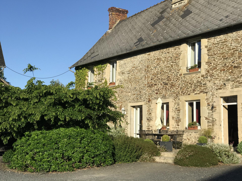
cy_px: 90
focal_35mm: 57
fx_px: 398
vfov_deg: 25.7
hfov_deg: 33.8
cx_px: 121
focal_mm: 6.6
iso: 20
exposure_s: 1/772
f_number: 2.8
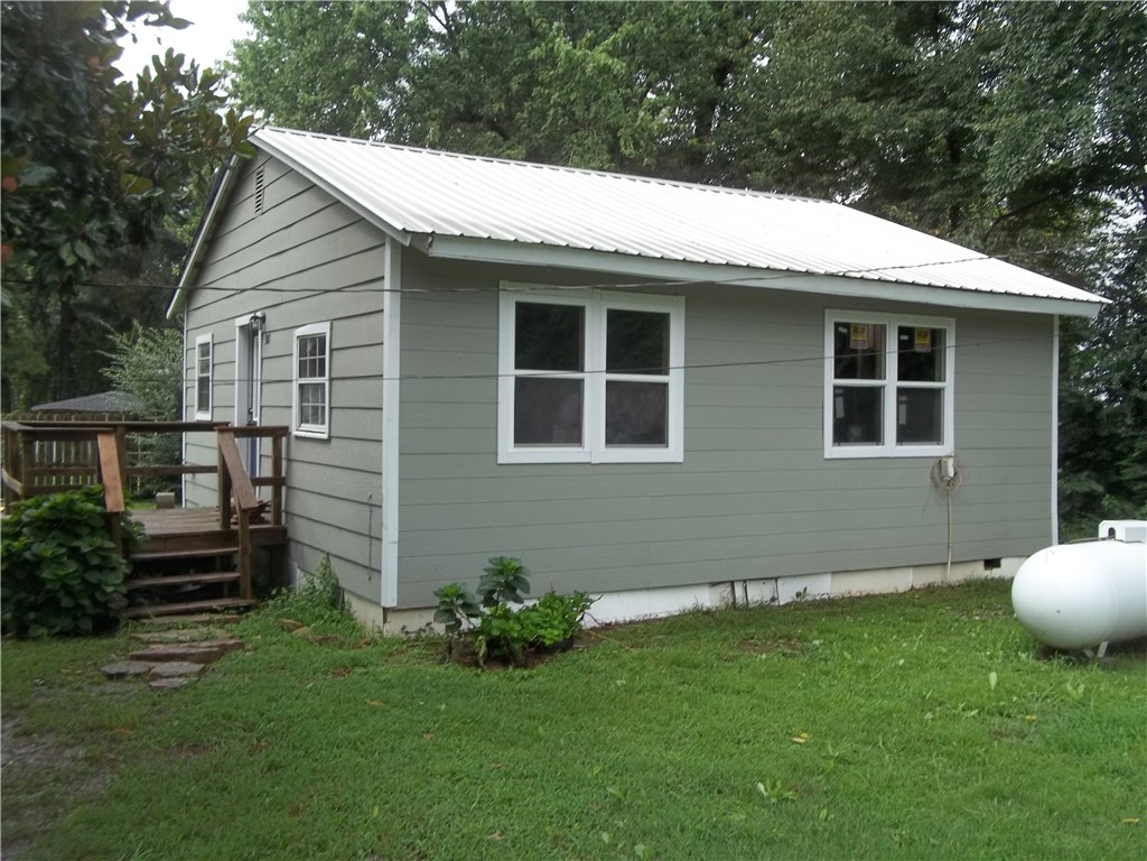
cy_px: 430
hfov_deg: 56.8
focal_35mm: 32
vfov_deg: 44.2
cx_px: 574
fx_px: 1060
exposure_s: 1/80
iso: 64
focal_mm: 5.7
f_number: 8.8
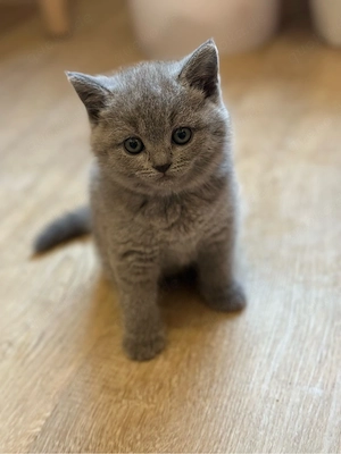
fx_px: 630
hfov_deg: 30.3
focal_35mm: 48
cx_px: 170
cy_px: 227
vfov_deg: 39.7
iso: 250
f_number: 1.78
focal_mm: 6.86
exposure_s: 1/60
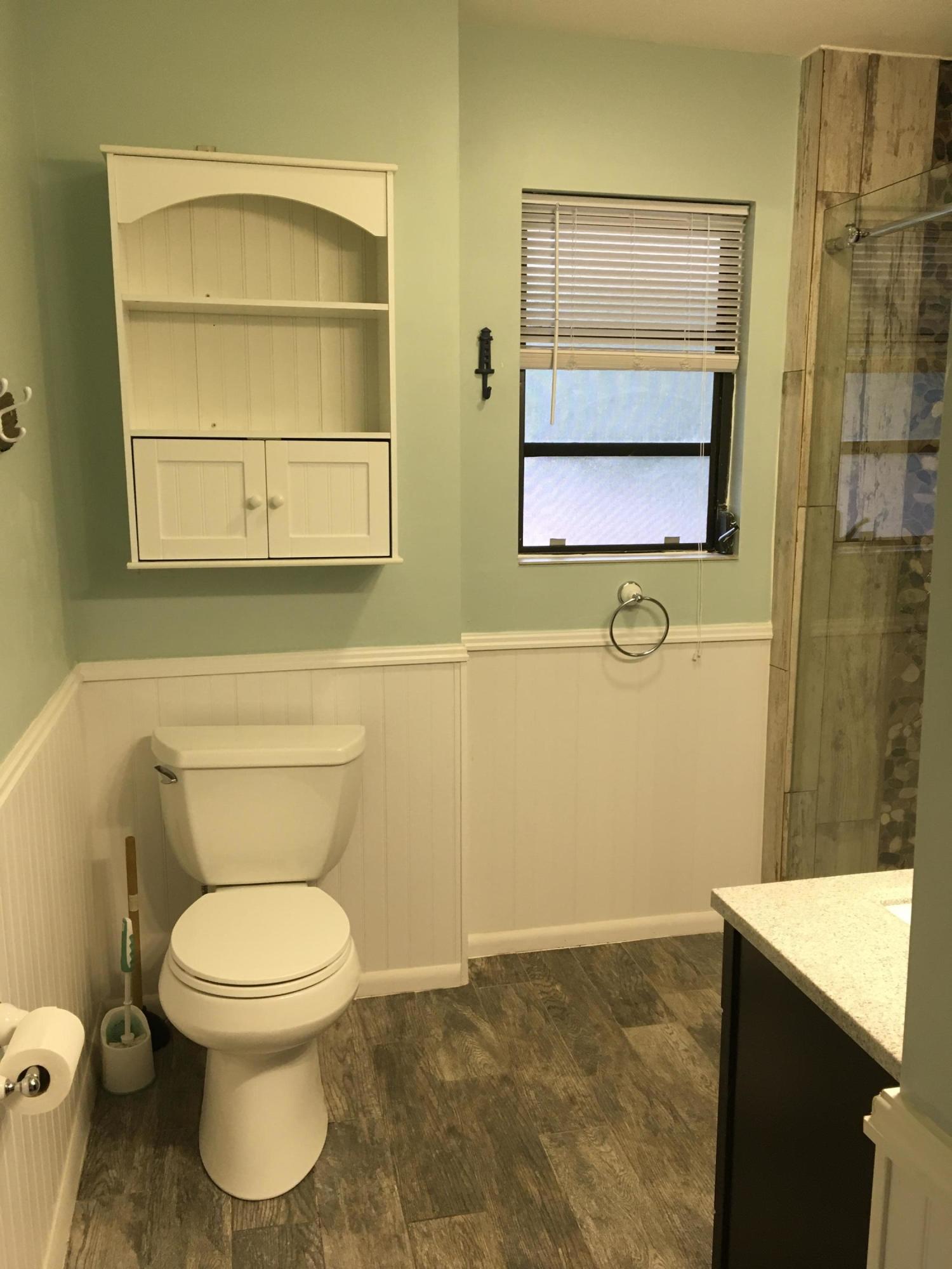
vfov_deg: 61.7
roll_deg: -0.9
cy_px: 634
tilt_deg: -11.1
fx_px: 1063
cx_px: 476
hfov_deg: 48.2
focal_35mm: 29
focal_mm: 4.15
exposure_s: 1/30
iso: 80
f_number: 2.2
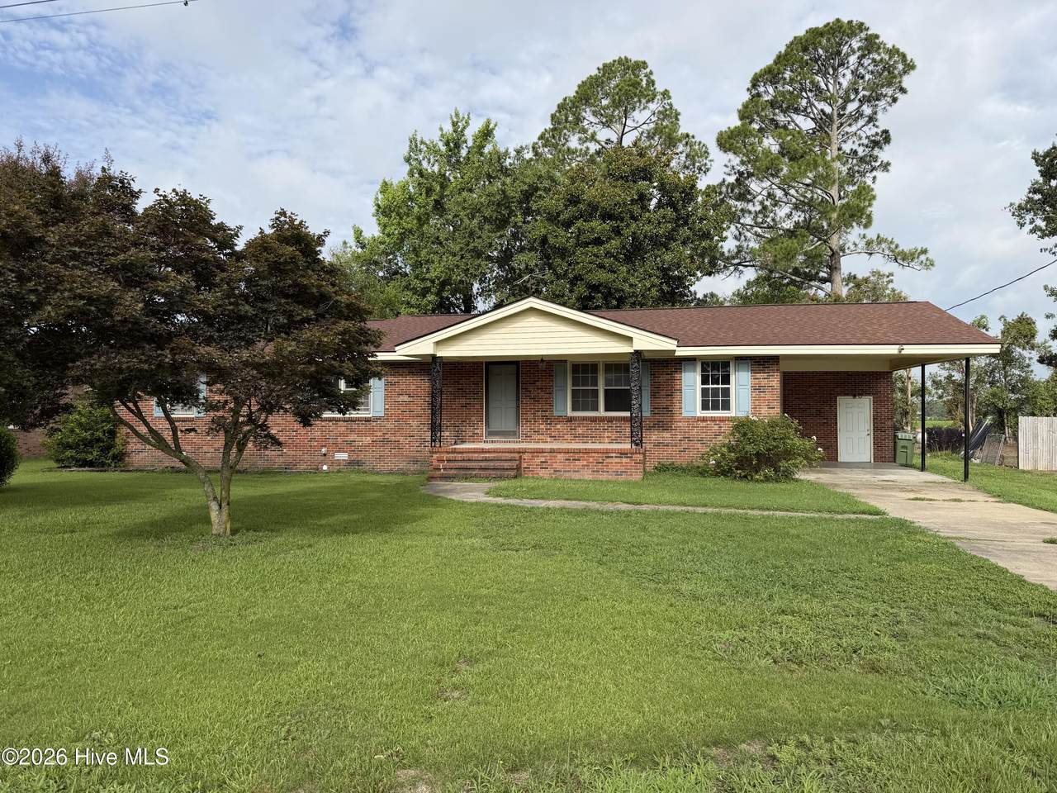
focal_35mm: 24
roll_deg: +0.0
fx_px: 733
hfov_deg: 71.6
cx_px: 528
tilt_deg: +2.2
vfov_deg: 56.8
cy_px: 396
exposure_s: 1/3759
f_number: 1.78
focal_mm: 6.76
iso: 80
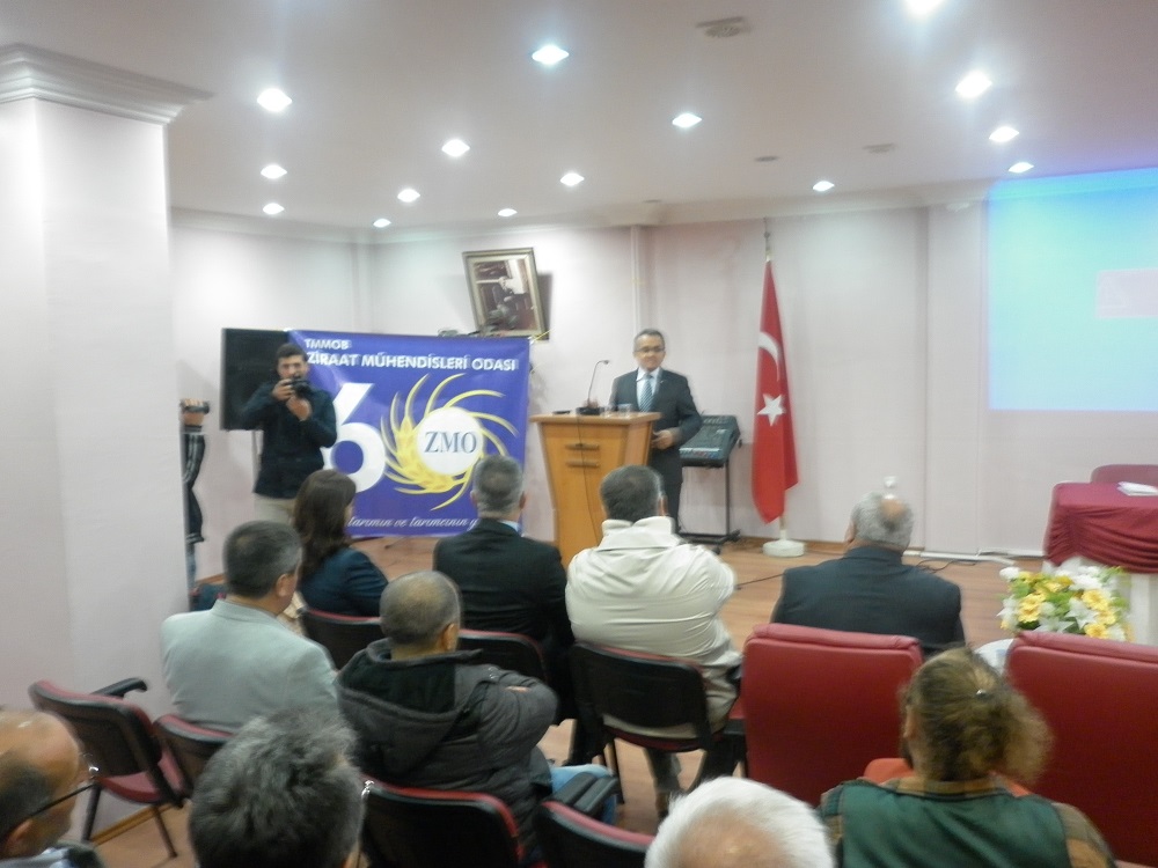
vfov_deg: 49.7
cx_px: 579
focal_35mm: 28
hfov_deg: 63.4
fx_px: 937
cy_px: 434
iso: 200
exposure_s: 1/8
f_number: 2.8
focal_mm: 5
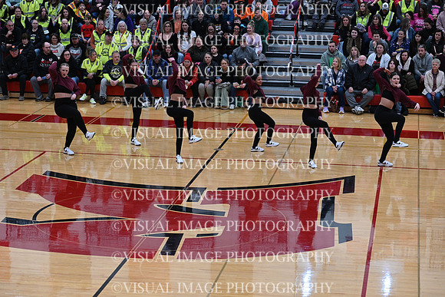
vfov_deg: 13.7
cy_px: 148
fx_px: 1236
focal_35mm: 100
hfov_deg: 20.4
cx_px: 222
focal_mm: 100
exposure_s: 1/400
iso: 4000
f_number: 4
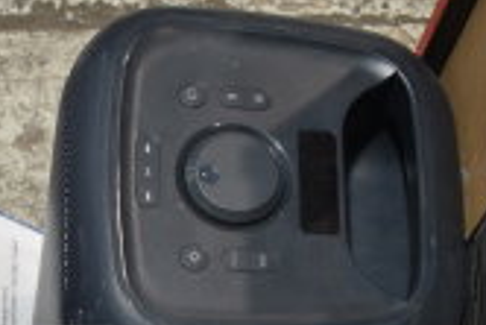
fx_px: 1486
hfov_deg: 17.4
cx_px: -152
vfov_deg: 11.7
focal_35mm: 110
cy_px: 558
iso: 200
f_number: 3.8
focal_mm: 20
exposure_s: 1/30
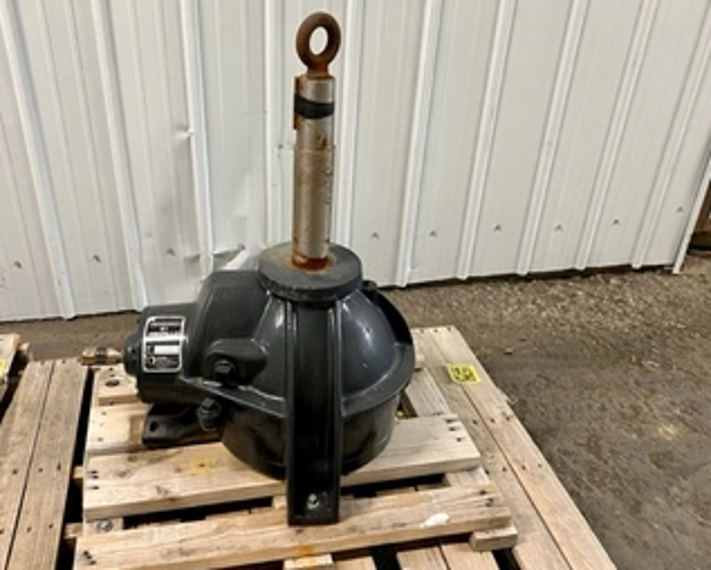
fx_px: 674
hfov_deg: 55.5
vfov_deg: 45.8
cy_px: 269
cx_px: 314
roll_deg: -0.9
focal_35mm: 32
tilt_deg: -31.1
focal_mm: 5.7
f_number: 1.5
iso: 250
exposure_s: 1/60
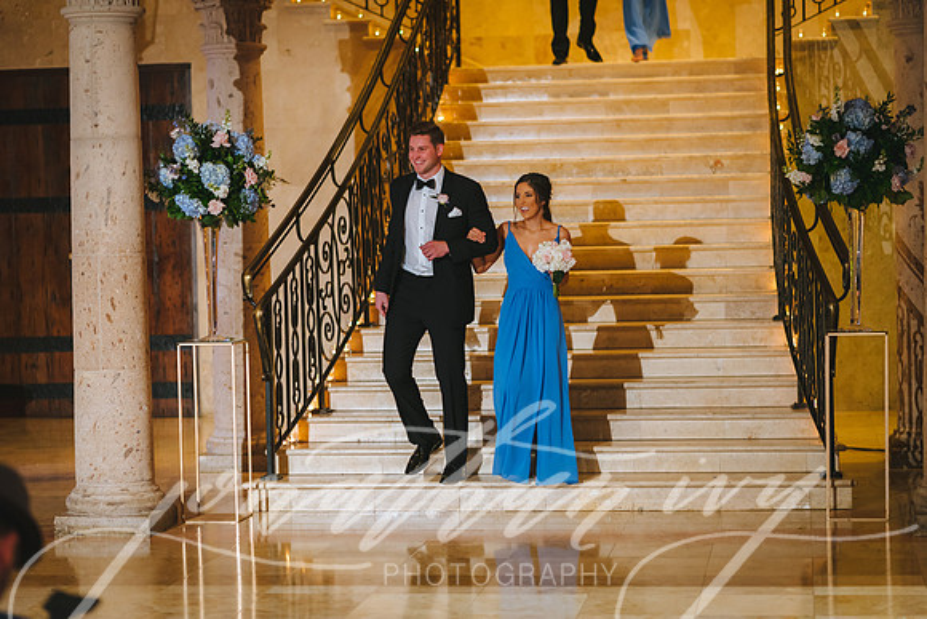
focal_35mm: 85
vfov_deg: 16.1
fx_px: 2189
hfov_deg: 23.9
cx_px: 464
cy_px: 310
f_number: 2
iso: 1600
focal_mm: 85
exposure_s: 1/160
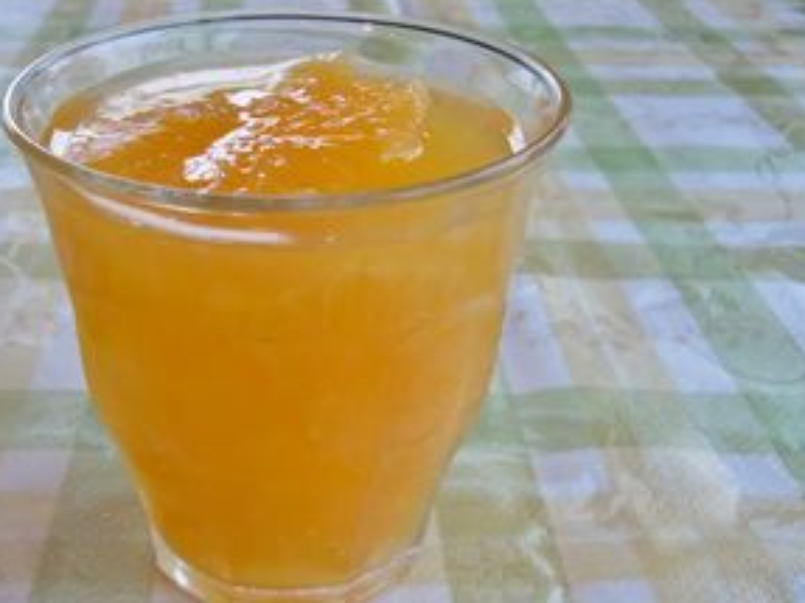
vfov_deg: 31.5
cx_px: 278
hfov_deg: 40.8
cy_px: 306
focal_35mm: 46
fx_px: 1069
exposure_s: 1/125
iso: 320
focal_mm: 5.9
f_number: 4
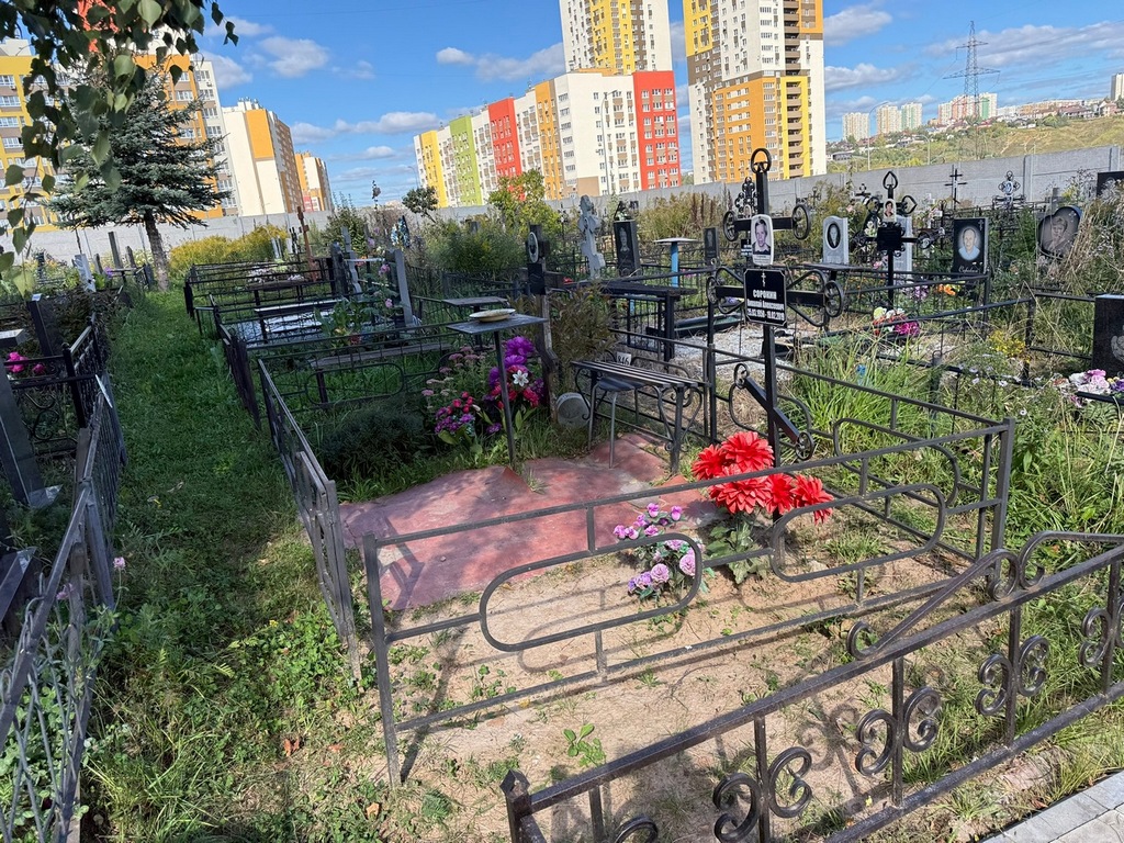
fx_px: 779
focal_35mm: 24
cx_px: 562
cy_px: 422
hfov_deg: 71.6
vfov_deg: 56.8
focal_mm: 6.76
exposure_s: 1/1337
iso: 80
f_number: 1.78
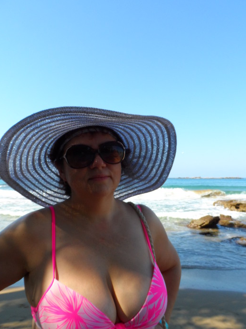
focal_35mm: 25
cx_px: 127
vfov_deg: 69.4
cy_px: 169
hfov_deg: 54.9
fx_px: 237
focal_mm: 4
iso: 80
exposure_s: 1/250
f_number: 4.5
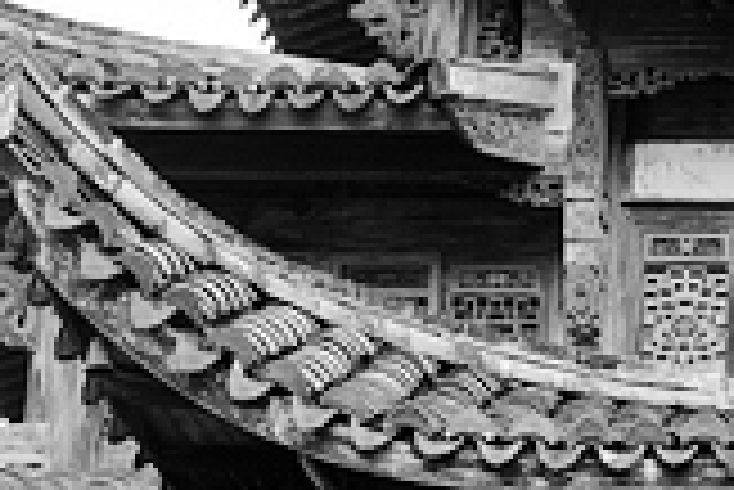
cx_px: 1063
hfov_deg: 13.3
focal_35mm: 147
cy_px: 468
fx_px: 3000
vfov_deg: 9.3
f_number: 5
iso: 500
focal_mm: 24
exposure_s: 1/500
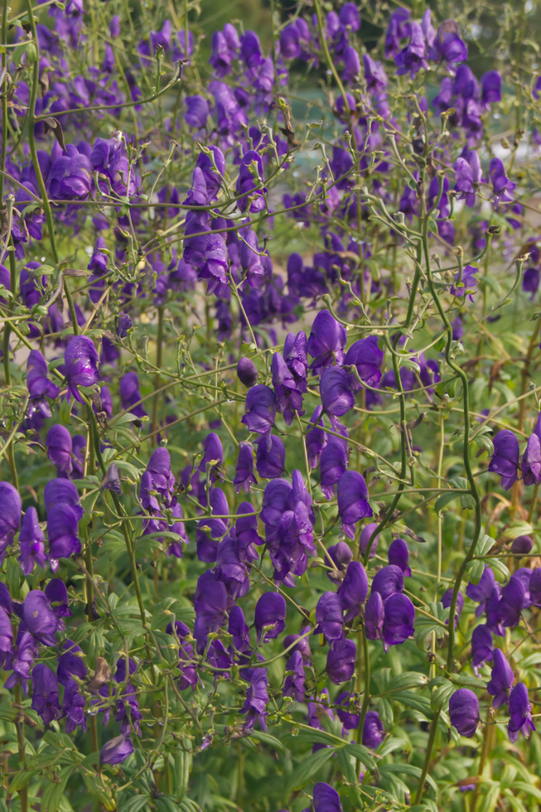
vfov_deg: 24.6
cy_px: 406
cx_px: 270
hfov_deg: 16.6
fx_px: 1860
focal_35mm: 82
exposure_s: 1/500
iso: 2000
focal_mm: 55
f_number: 10
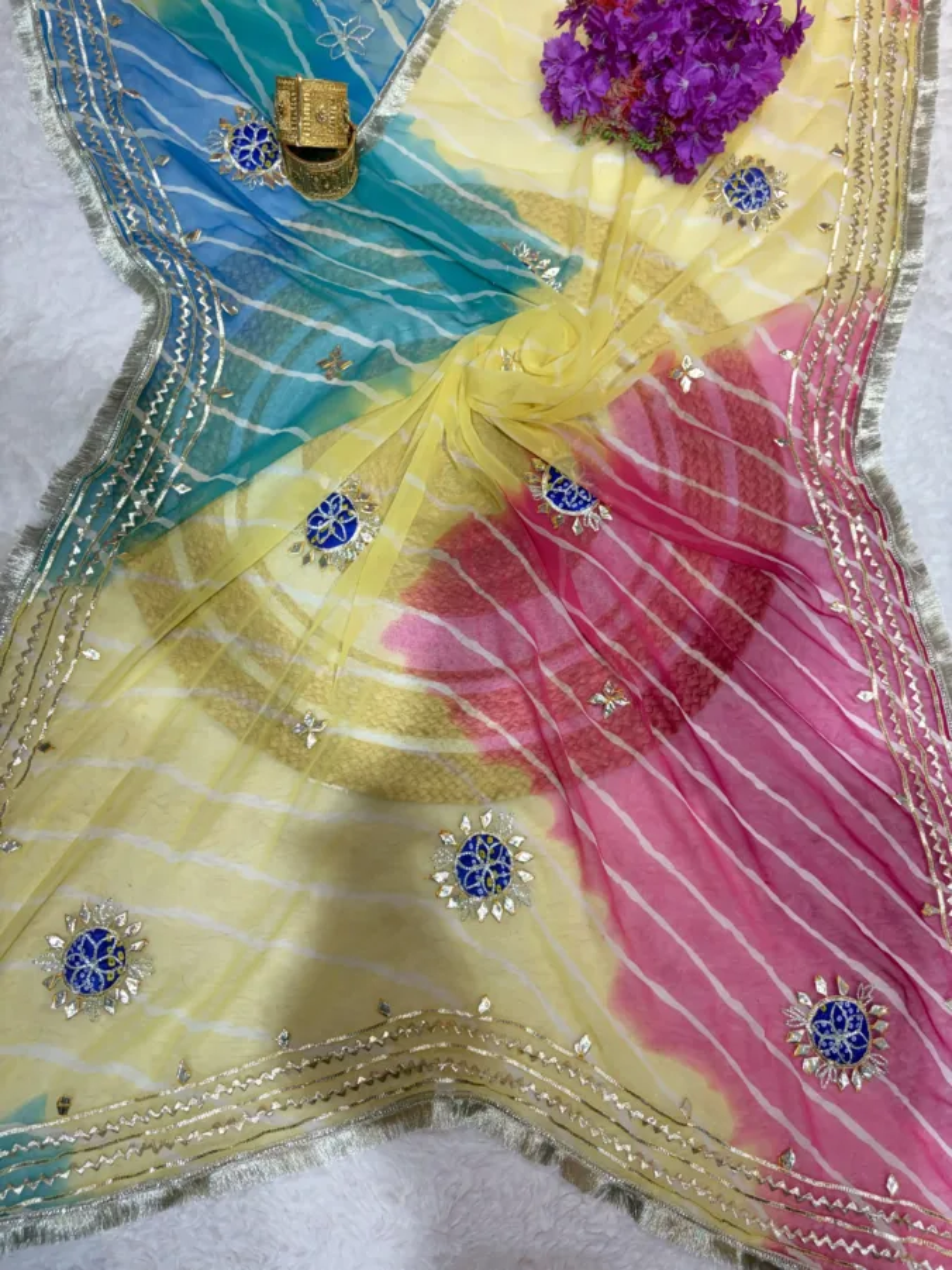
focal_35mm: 26
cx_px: 476
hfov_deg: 53.1
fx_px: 953
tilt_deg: -77.1
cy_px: 635
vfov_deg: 67.3
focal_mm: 5.96
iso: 80
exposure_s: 1/100
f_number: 1.6
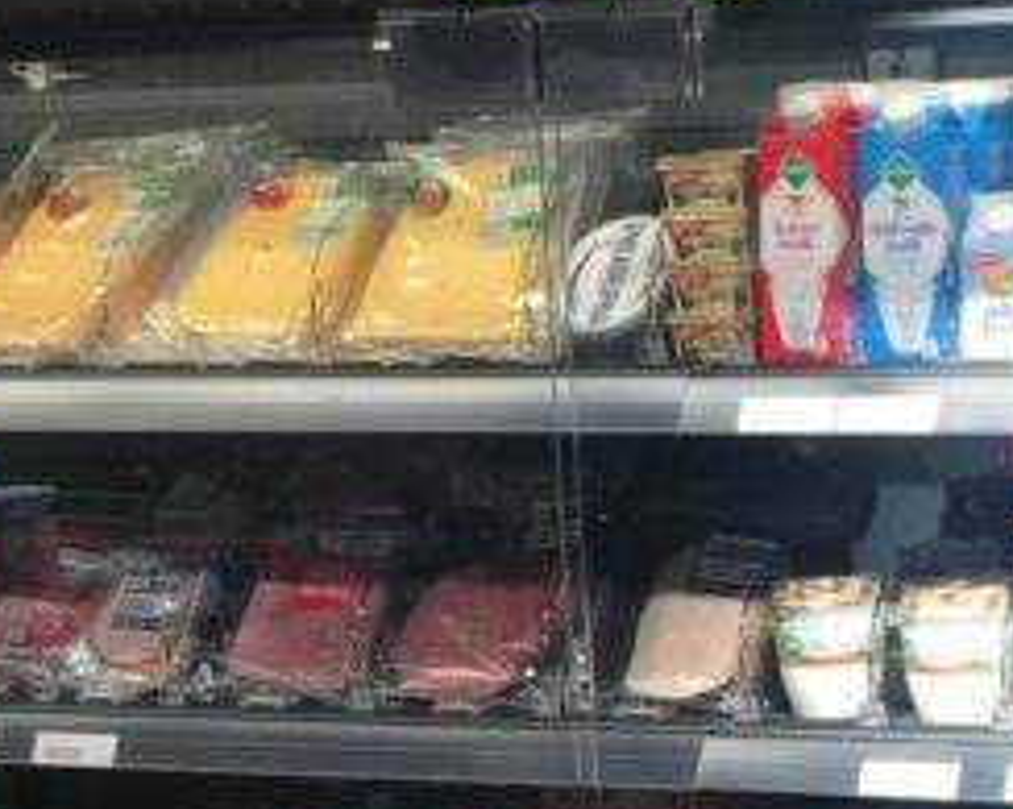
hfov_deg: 16.4
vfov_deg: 12.8
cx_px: 888
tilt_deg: -15.1
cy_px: 1099
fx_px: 3476
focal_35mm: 116
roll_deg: +1.0
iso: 25
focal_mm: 4.15
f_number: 2.2
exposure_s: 1/50
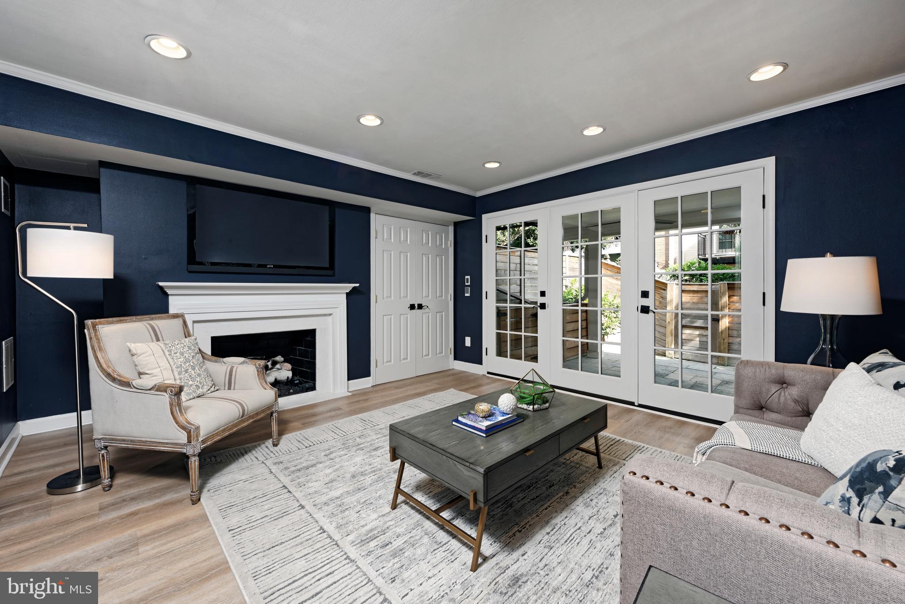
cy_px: 302
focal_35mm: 14
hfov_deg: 104.2
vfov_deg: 81.2
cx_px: 452
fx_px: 352
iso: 320
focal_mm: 14
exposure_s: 1/25
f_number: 16
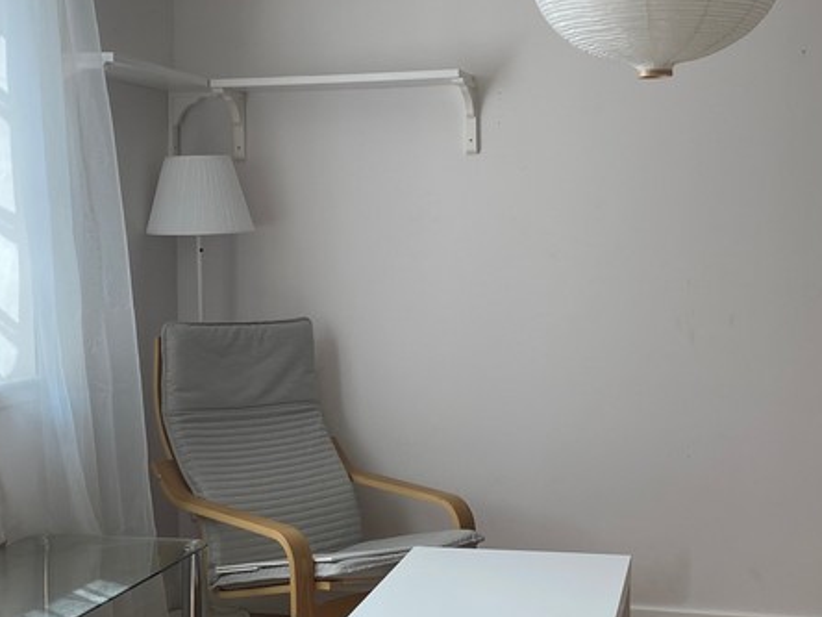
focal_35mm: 60
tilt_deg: -2.9
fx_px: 1425
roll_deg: +0.0
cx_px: 457
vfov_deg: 24.4
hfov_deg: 32.2
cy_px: 309
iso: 32
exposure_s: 1/156
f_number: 1.8
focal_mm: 4.25
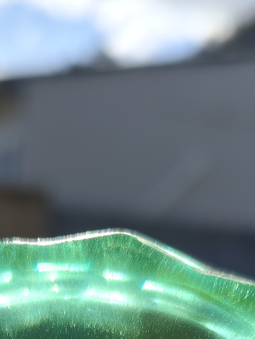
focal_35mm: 85
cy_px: 589
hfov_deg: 17.3
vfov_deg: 18.5
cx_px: 79
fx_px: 833
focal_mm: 5.56
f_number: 1.88
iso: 50
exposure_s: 1/727
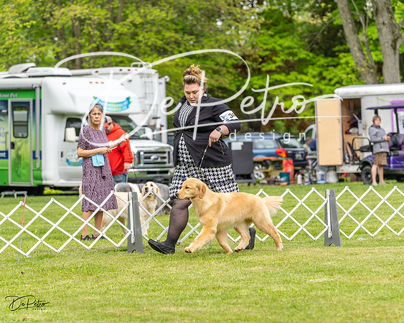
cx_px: 202
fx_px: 1911
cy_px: 162
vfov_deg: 9.7
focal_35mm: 160
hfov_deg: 12.1
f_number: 4.5
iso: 400
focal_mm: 142
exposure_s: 1/640
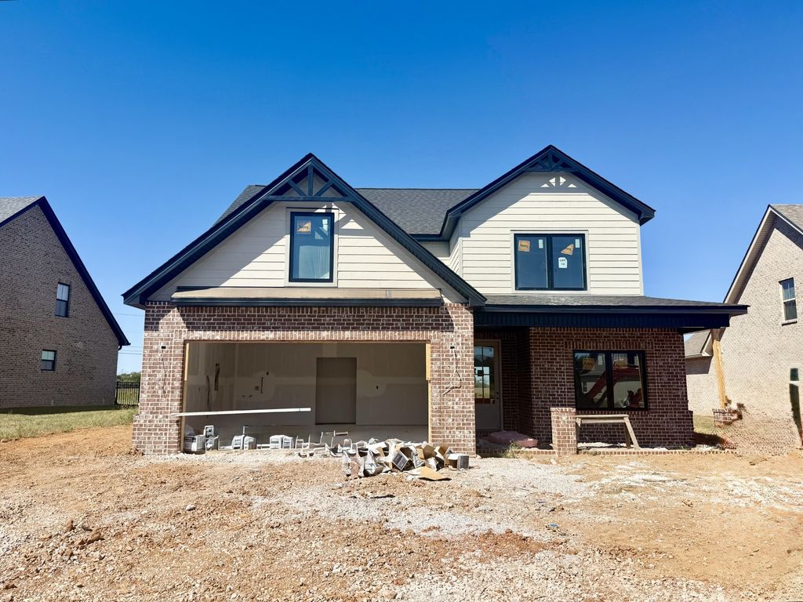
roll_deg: -2.1
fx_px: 557
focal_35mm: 24
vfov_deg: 56.8
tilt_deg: +9.2
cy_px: 301
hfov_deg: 71.6
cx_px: 402
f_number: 1.78
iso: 80
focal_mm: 6.76
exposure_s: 1/6173
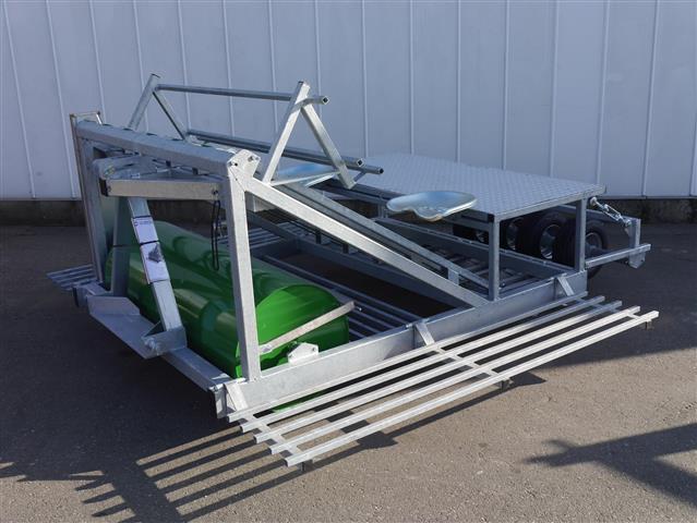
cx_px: 348
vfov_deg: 36.0
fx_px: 806
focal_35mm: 40
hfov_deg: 46.8
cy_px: 262
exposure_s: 1/250
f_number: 6.3
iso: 160
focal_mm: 20
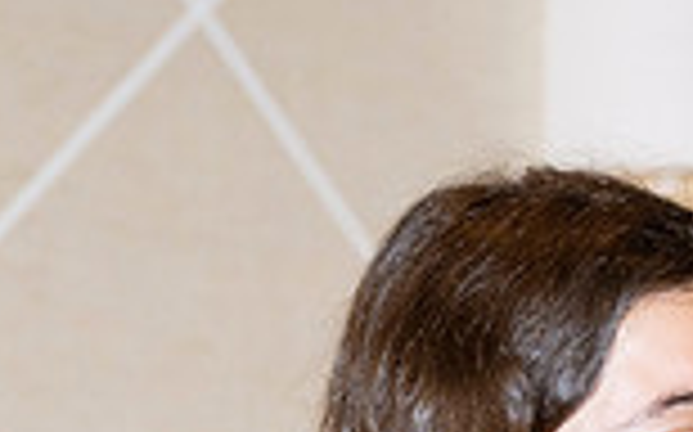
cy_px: 900
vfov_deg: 2.4
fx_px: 10135
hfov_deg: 3.9
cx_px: 764
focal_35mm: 537
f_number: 5.6
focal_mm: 120
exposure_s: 1/100
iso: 1000
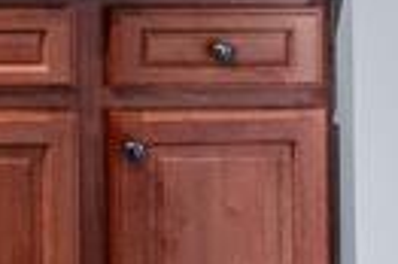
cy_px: -385
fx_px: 1557
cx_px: -523
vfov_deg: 8.7
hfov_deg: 12.0
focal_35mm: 141
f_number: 3.5
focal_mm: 18
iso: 1000
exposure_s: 1/30
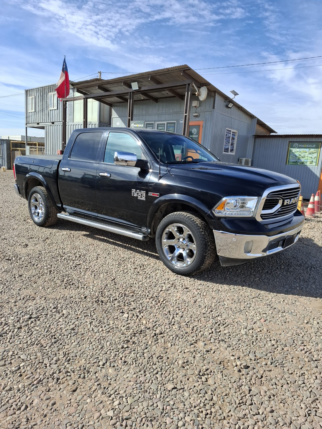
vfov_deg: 73.9
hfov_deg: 58.9
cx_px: 161
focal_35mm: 23
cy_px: 214
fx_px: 285
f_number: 1.8
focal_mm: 5.54
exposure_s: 1/1323
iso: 50
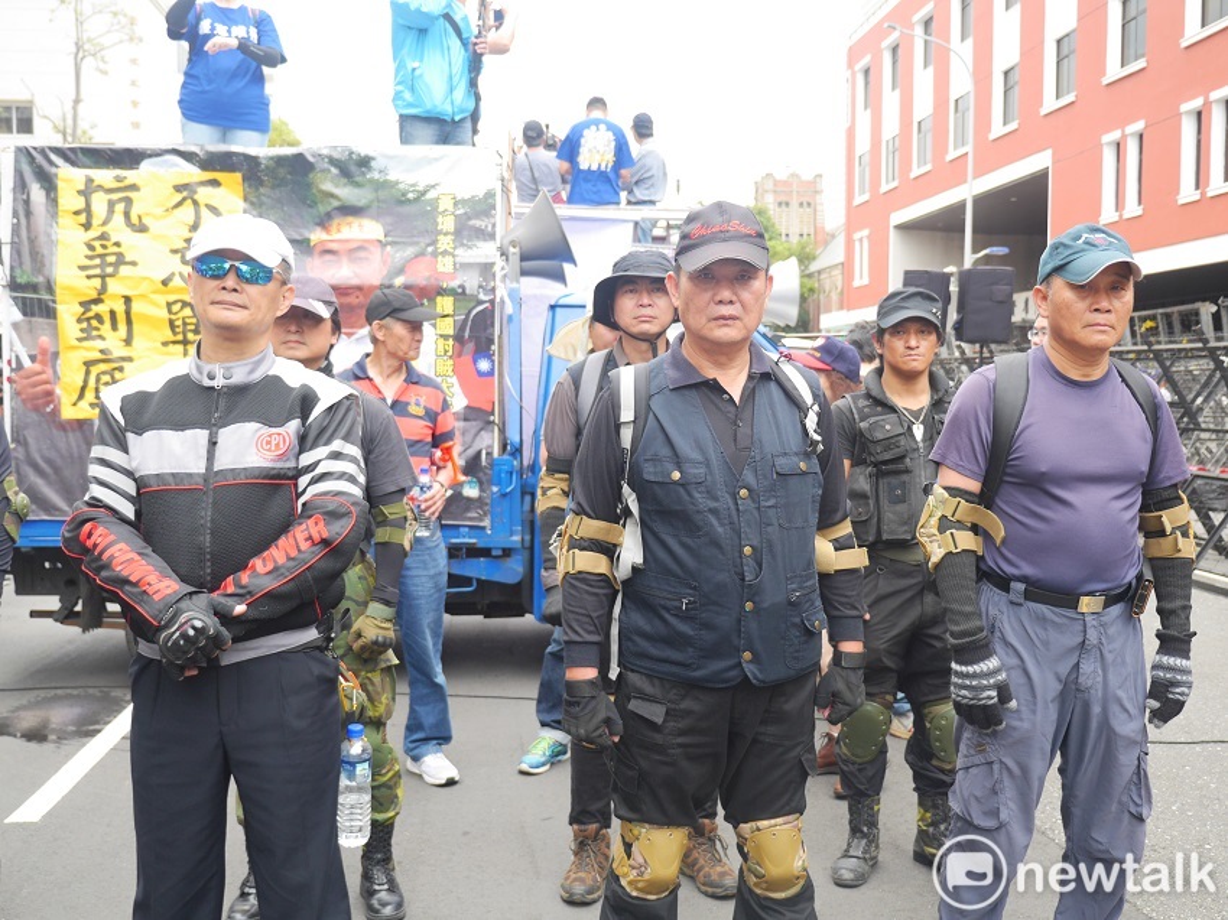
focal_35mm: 34
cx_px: 614
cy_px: 460
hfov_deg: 54.0
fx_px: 1206
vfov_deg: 41.8
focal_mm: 17
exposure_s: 1/400
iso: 320
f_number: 2.8
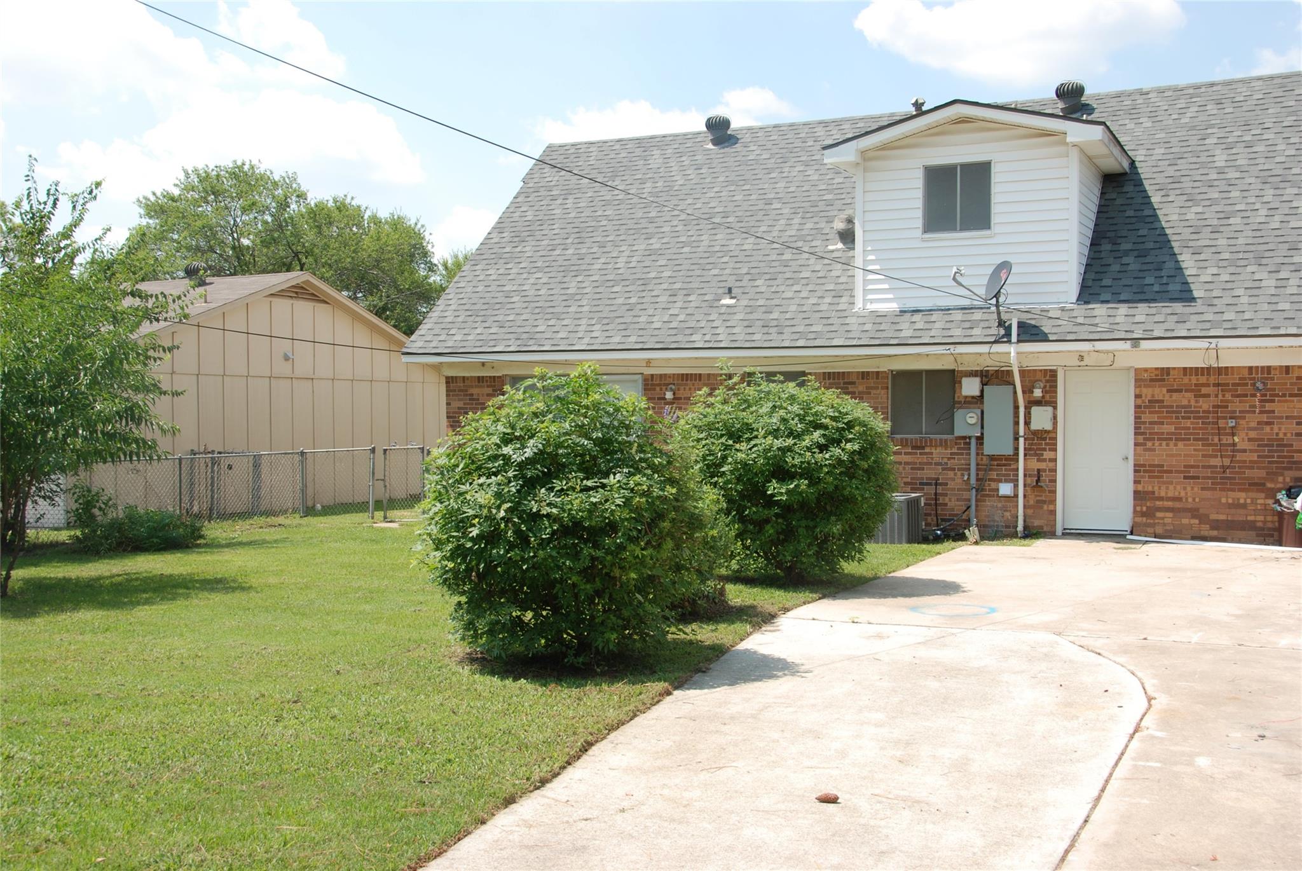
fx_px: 1412
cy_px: 436
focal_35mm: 39
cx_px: 651
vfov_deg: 34.3
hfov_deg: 49.5
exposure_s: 1/200
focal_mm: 26
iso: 100
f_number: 7.1
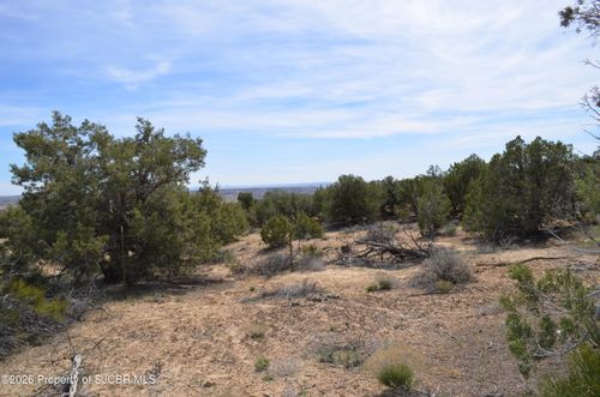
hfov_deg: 67.5
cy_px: 198
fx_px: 449
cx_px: 300
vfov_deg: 47.7
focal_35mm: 27
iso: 100
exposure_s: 1/200
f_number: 10
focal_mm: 18
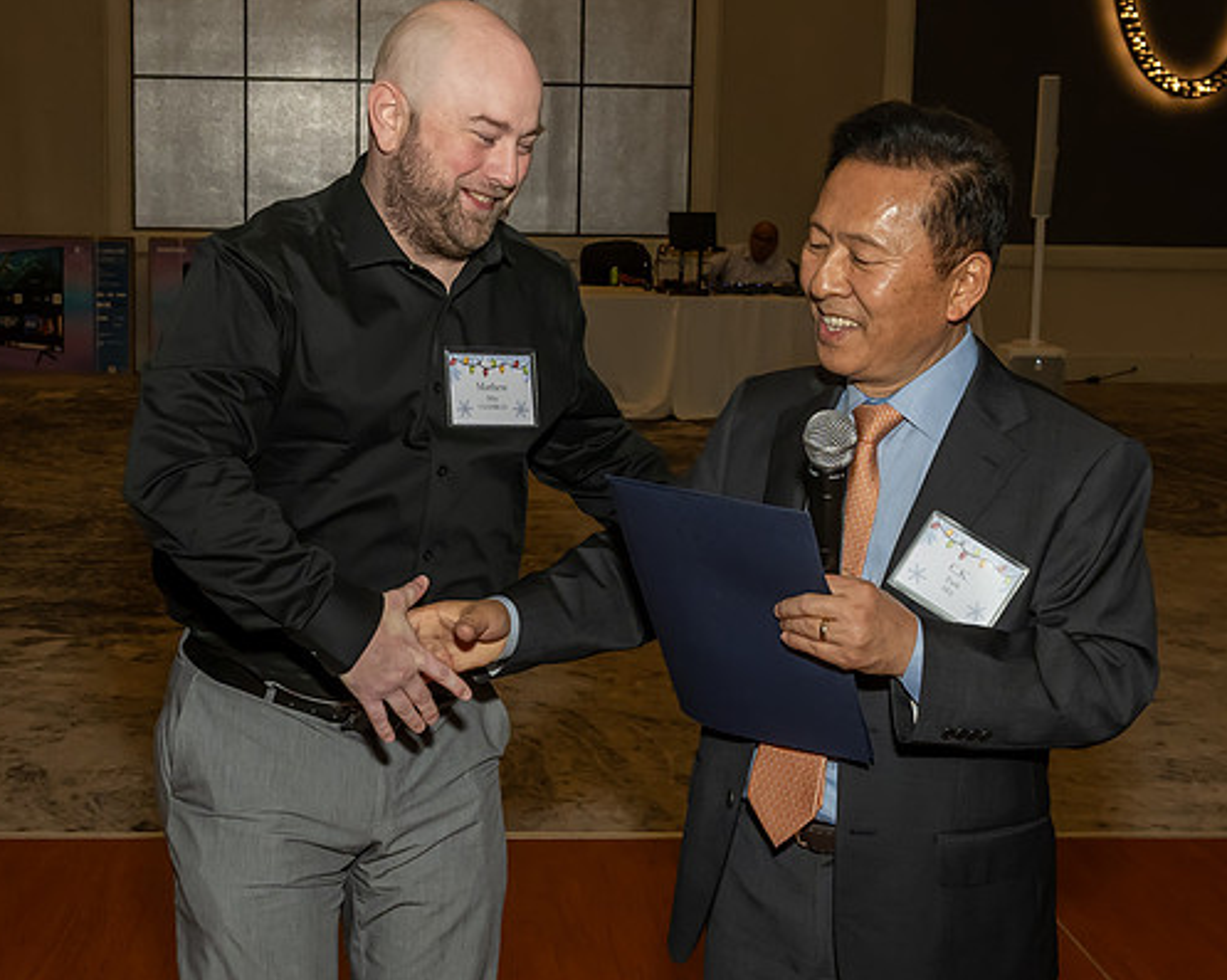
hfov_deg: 31.4
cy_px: 483
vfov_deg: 25.4
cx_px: 539
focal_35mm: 60
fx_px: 2178
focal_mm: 23
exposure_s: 1/250
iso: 1000
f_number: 7.1
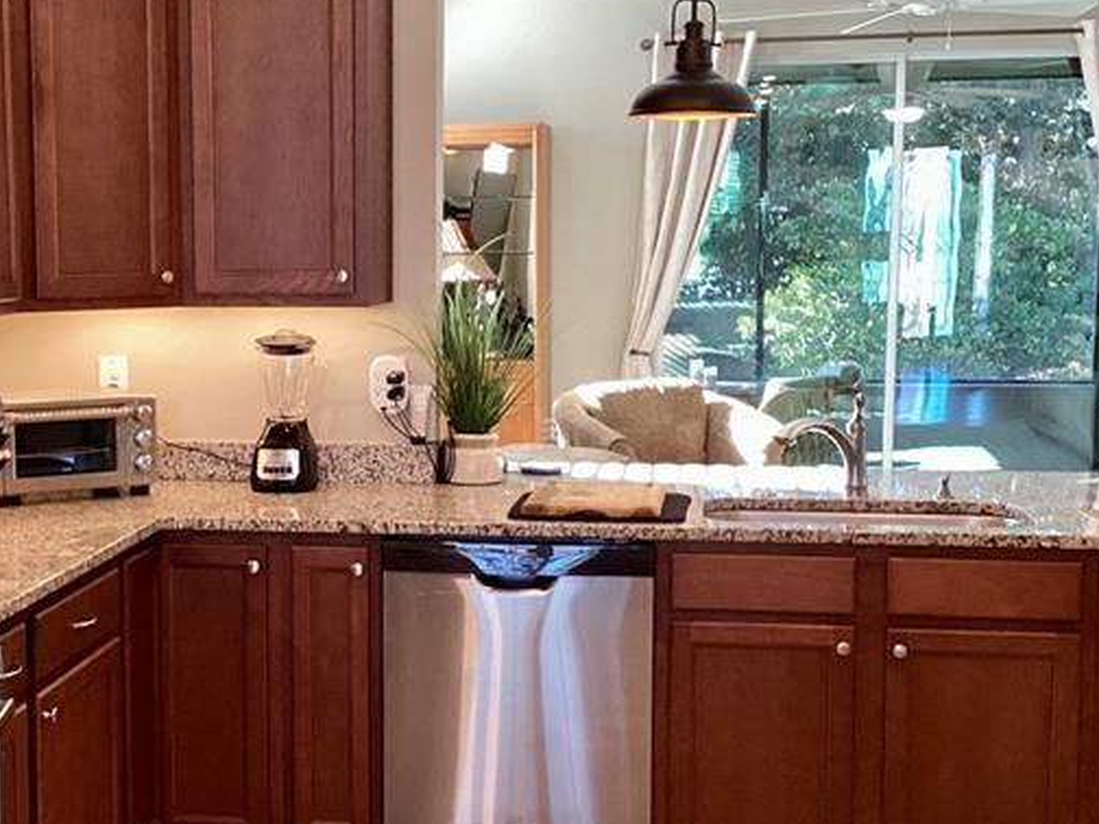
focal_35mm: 63
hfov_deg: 30.4
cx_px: 345
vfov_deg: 23.3
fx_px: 2000
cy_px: 473
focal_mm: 3.3
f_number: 2.4
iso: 160
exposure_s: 1/60
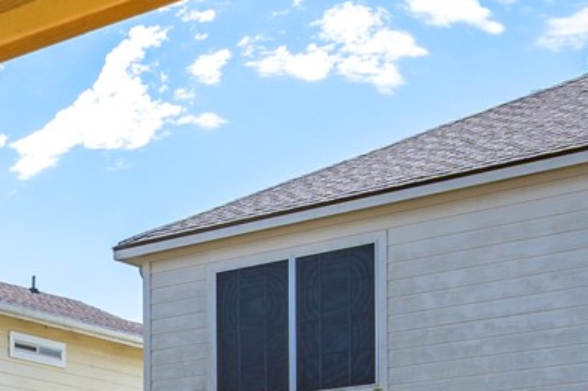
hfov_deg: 20.0
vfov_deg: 14.2
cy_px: 620
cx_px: -269
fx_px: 1452
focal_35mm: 89
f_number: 14
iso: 125
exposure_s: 1/125
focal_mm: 16
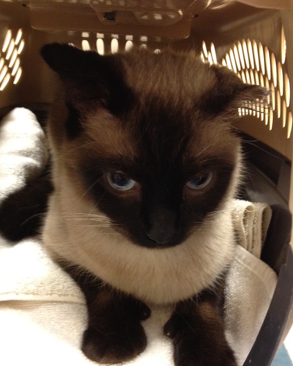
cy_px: 206
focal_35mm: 40
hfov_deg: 37.3
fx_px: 433
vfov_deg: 45.7
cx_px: 153
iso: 320
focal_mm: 4.28
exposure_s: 1/20
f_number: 2.4
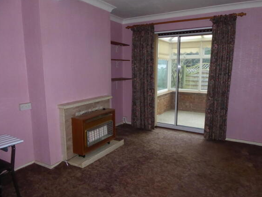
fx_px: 189
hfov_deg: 69.4
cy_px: 102
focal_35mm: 25
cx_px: 132
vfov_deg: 54.9
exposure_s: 1/60
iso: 800
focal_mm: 4.3
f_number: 3.3
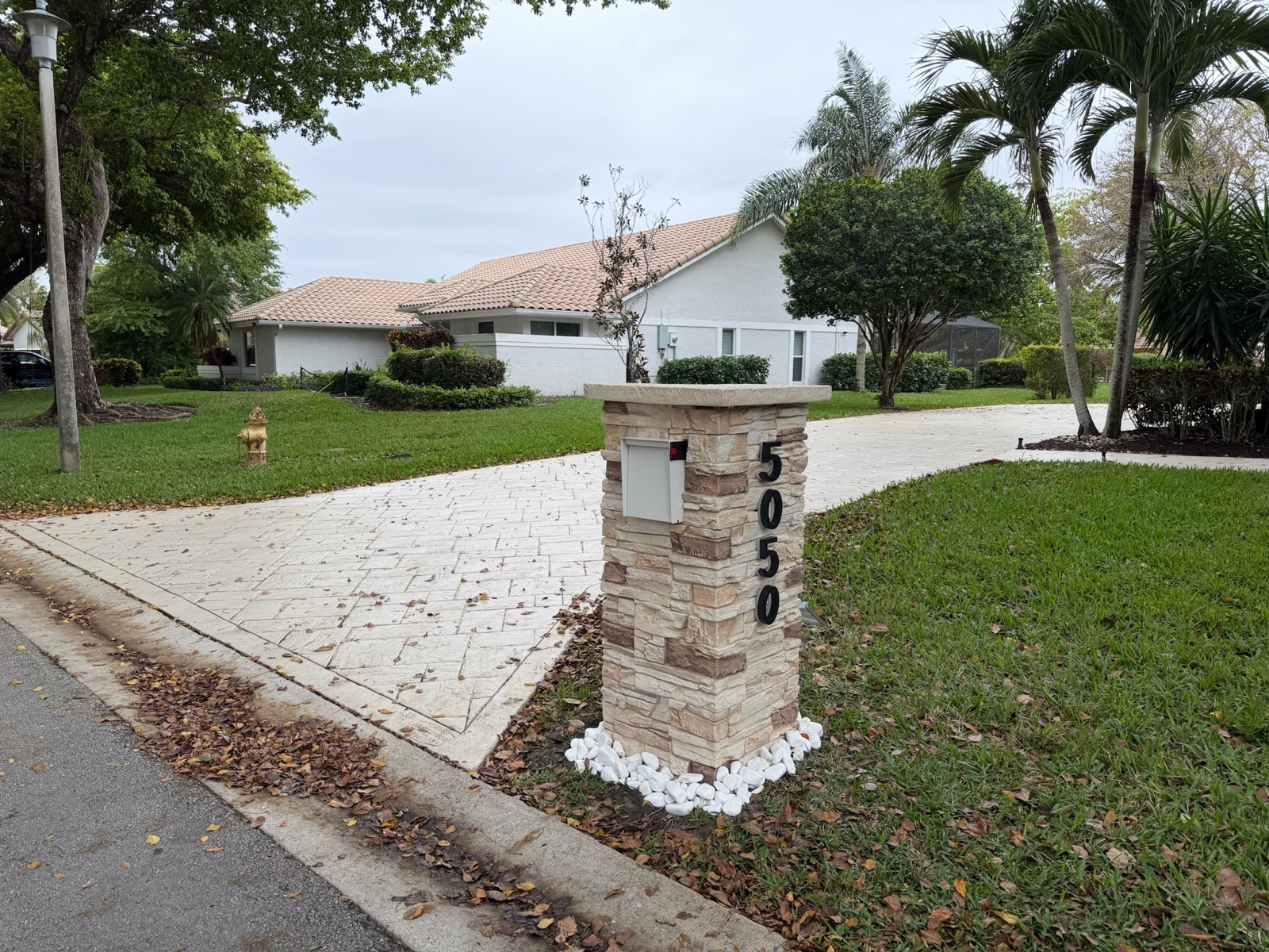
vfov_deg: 56.8
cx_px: 634
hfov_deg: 71.6
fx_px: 880
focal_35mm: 24
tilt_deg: -6.8
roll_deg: +0.3
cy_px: 476
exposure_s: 1/2110
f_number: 1.78
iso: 100
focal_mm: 6.76
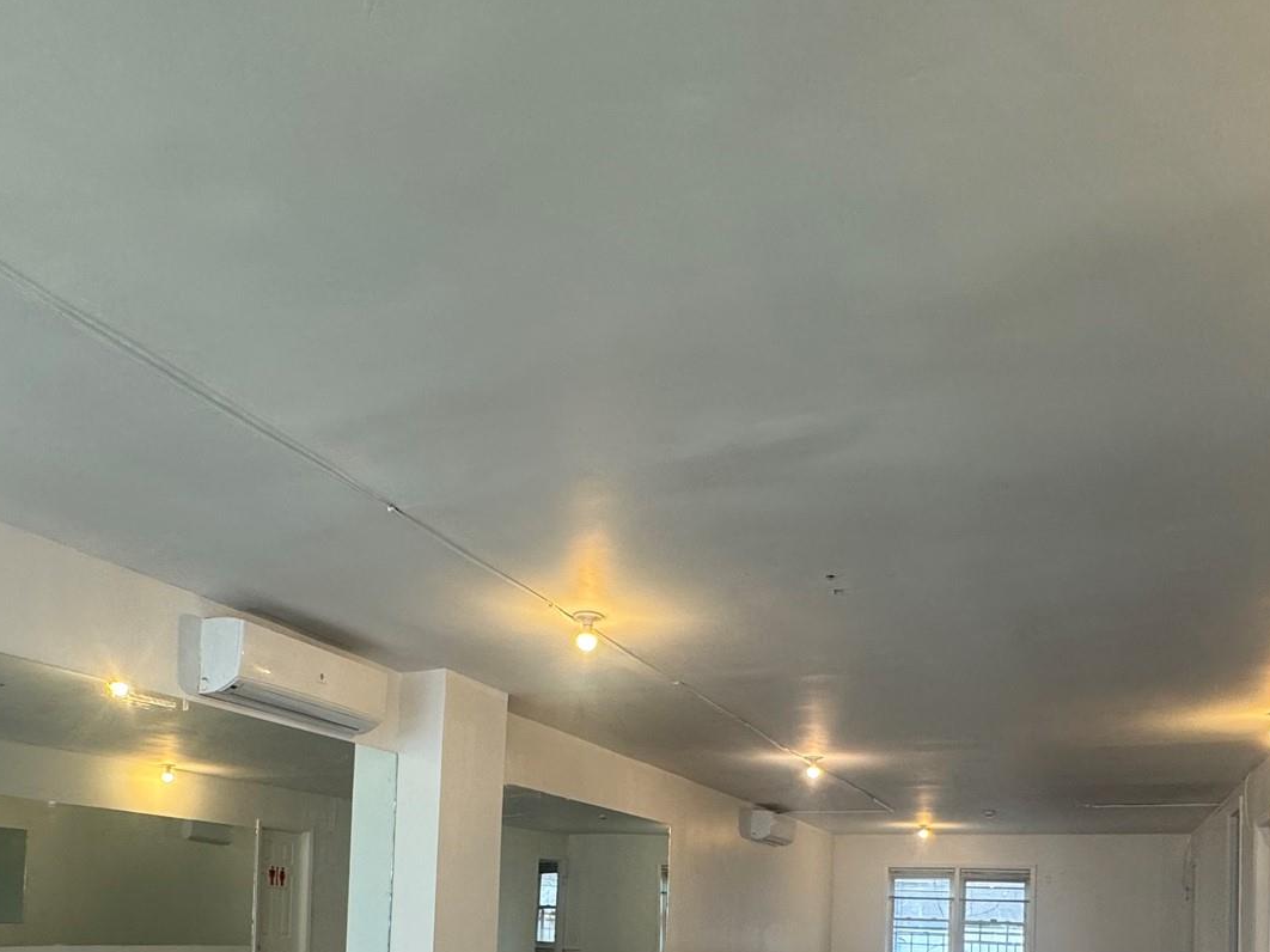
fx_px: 990
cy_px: 874
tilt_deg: +1.9
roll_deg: -3.0
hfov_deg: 65.3
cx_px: 617
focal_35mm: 27
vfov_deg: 45.9
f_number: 2.2
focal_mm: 2.22
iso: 250
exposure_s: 1/120
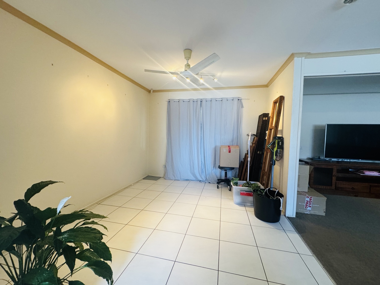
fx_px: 154
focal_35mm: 14
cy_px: 142
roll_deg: +0.2
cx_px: 190
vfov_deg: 85.7
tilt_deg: -3.2
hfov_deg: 102.1
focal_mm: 2.22
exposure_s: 1/50
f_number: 2.2
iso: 250
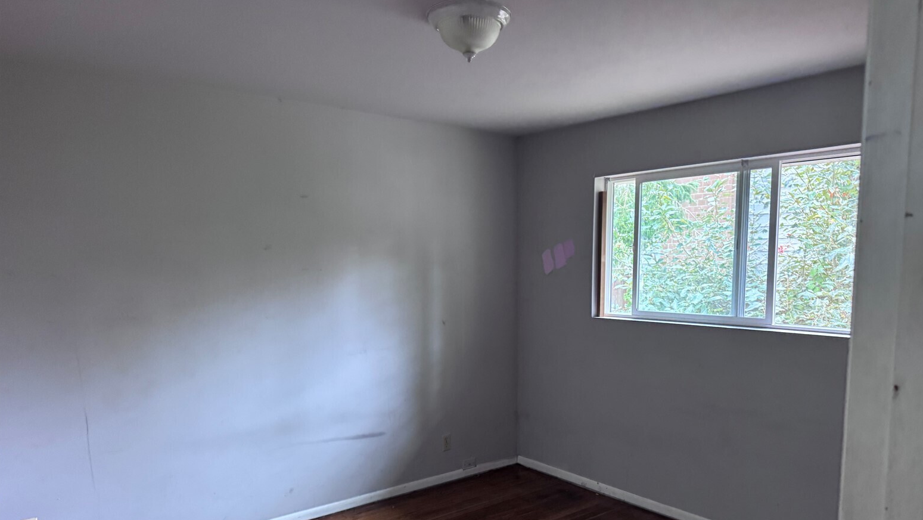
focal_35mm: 27
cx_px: 474
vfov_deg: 42.4
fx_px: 661
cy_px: 345
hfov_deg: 69.8
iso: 800
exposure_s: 1/60
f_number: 1.78
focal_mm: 6.76
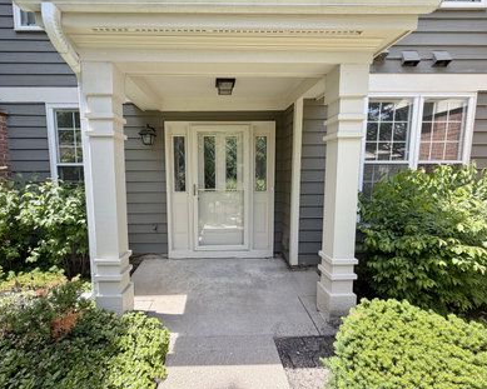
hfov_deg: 96.6
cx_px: 223
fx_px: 216
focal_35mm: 15
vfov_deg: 84.0
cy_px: 193
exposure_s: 1/229
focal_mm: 2.22
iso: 40
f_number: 2.2
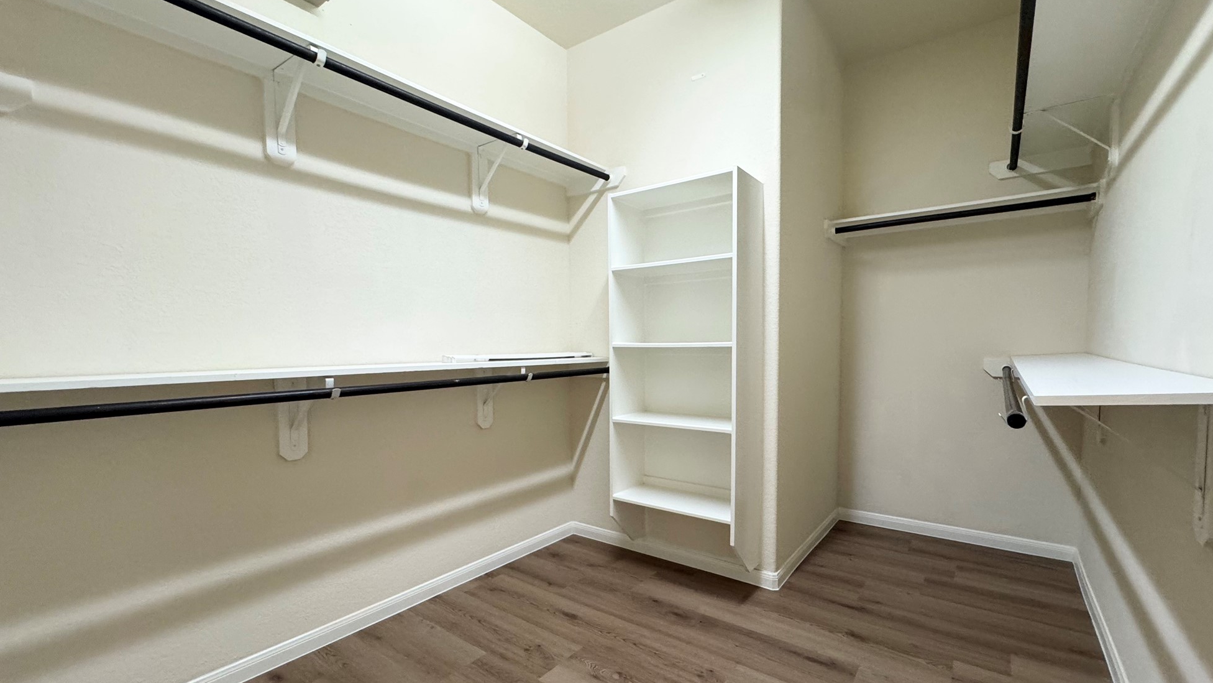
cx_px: 626
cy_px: 371
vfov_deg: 67.0
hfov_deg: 99.3
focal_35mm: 16
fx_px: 515
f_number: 2.2
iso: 250
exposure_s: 1/60
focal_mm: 2.22
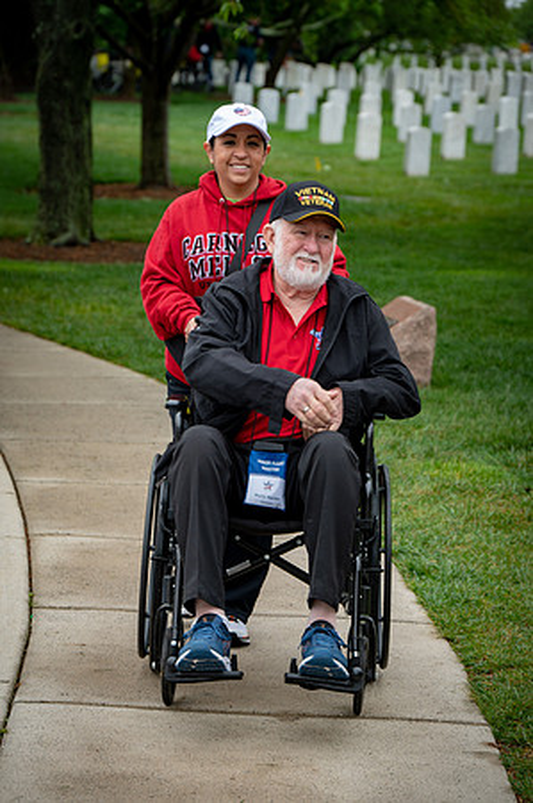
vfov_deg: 17.1
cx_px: 266
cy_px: 402
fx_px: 2671
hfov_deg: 11.4
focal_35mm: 120
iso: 250
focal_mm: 120
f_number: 6.3
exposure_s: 1/100
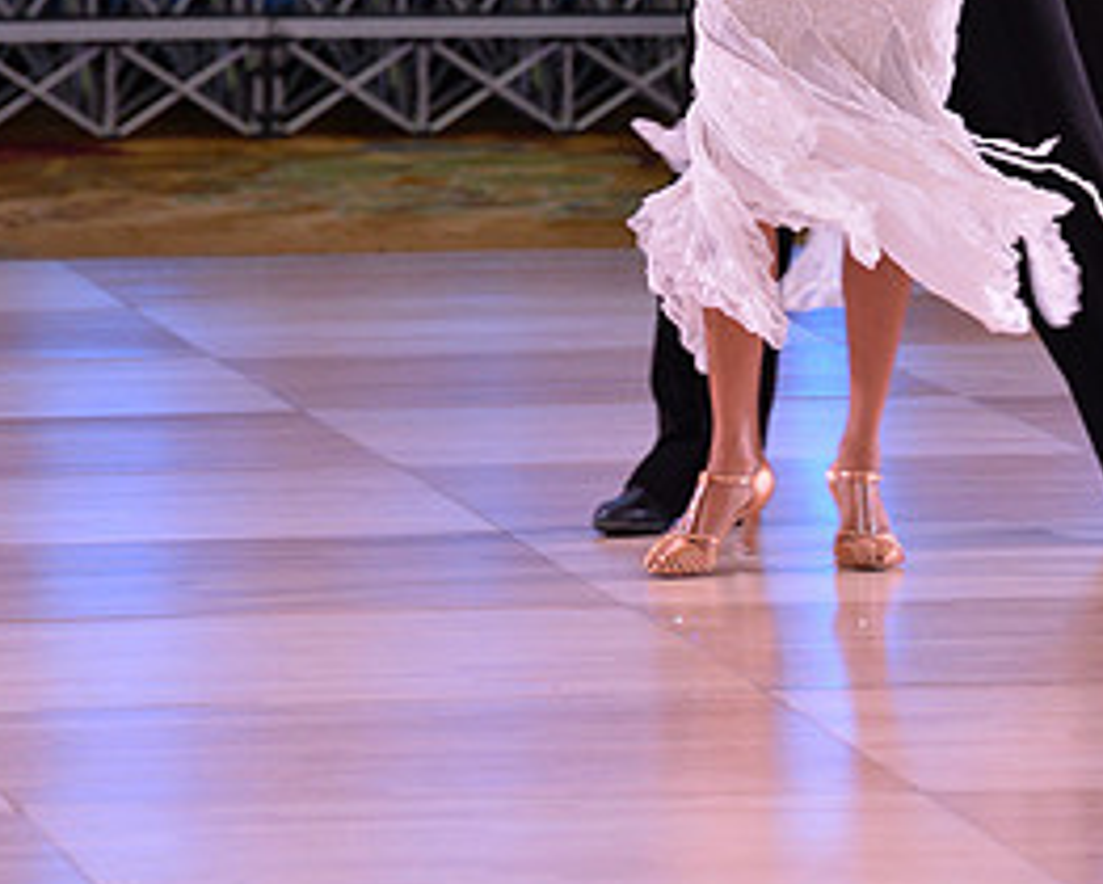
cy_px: -223
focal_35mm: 415
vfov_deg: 3.7
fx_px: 13558
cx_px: 549
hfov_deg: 4.7
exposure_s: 1/250
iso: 1600
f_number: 4.5
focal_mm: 200
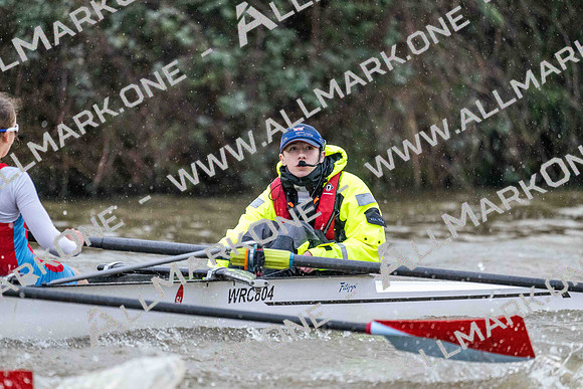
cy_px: 194
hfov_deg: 5.2
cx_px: 292
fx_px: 6479
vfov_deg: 3.4
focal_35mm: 400
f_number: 4.5
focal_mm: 400
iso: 12800
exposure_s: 1/1600
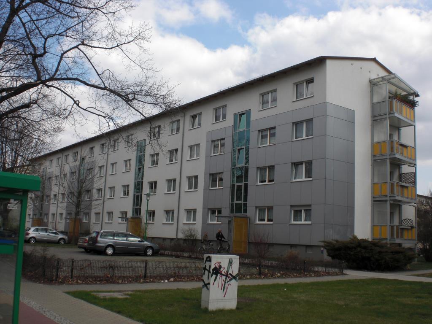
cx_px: 216
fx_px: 474
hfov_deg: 49.0
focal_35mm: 38
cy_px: 162
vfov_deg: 37.7
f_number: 5.6
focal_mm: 6.3
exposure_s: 1/320
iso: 64
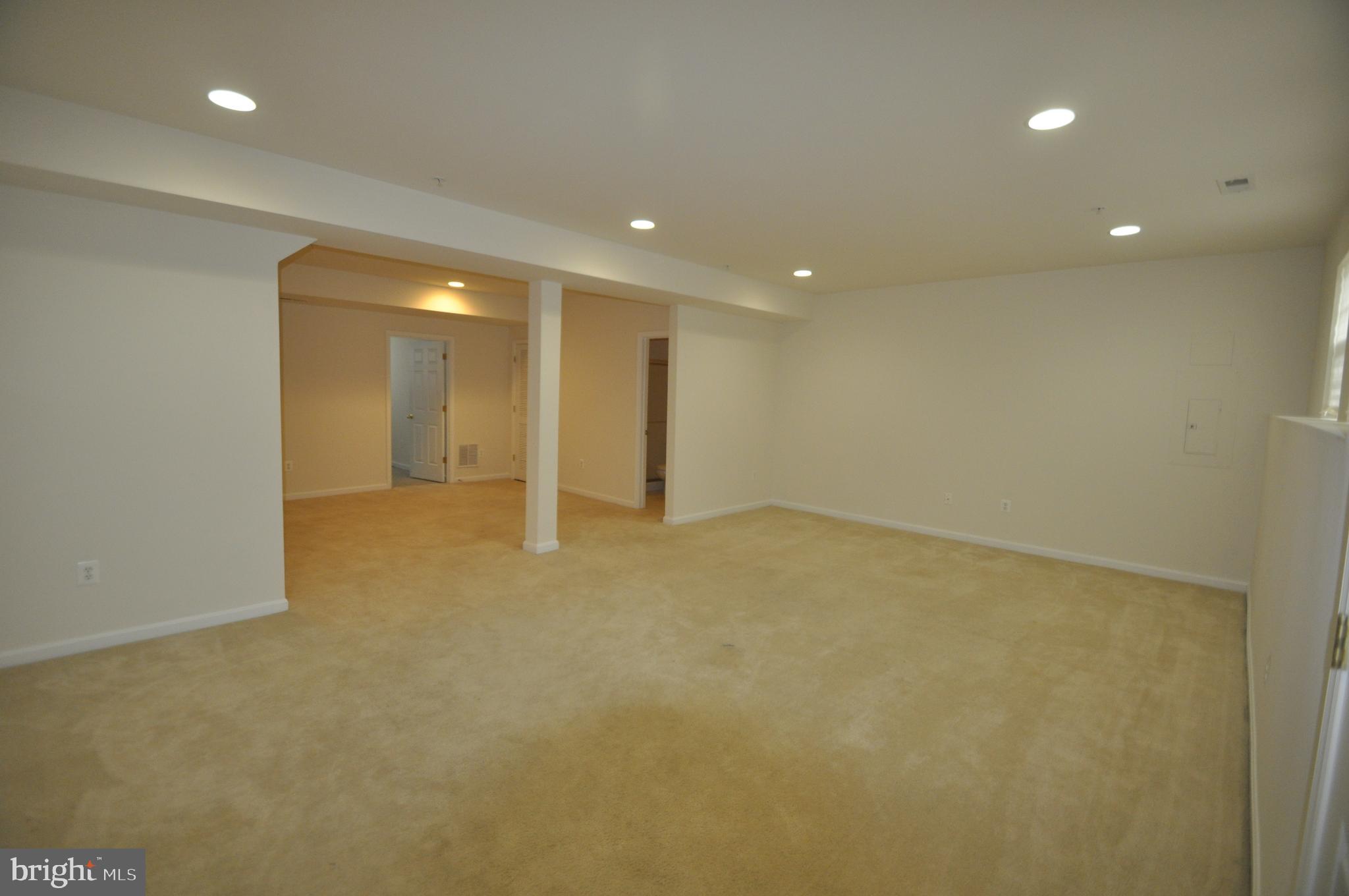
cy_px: 448
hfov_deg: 100.5
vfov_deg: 77.2
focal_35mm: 15
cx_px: 674
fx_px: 561
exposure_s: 1/80
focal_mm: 10
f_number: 3.5
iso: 800
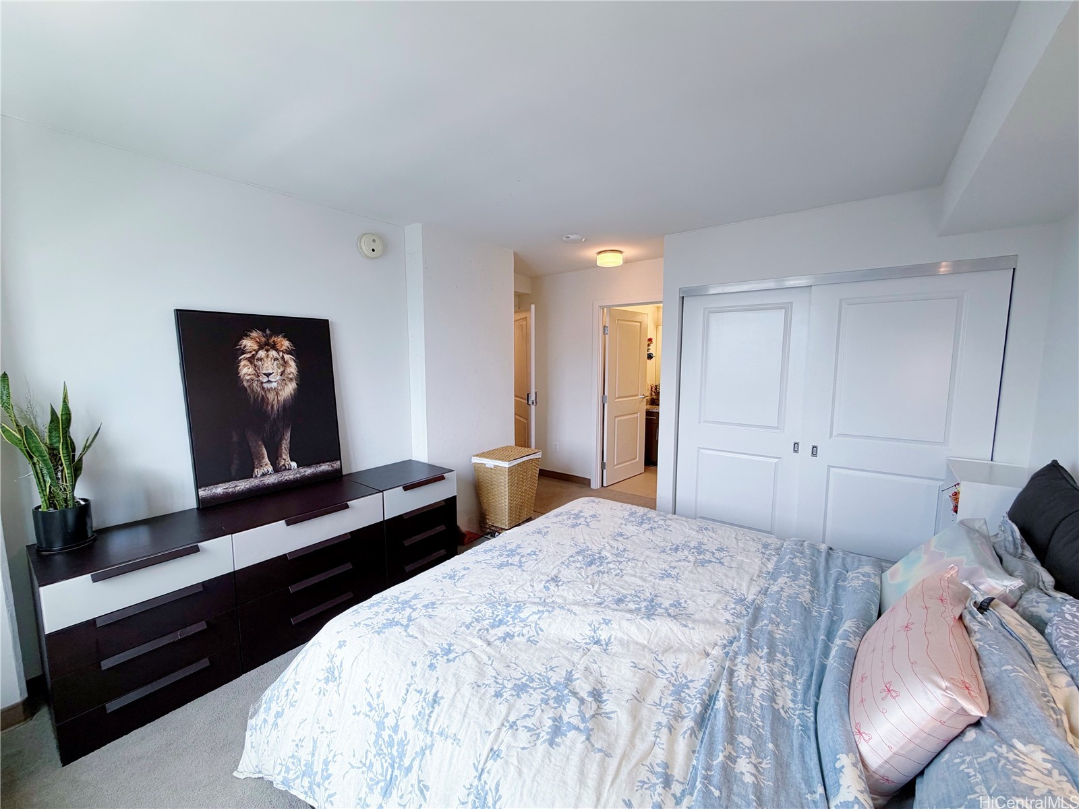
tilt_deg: -6.7
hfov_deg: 102.1
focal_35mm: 14
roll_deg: +0.2
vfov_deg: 85.7
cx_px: 540
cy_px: 404
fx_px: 436
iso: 100
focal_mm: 2.22
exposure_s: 1/120
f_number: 2.2
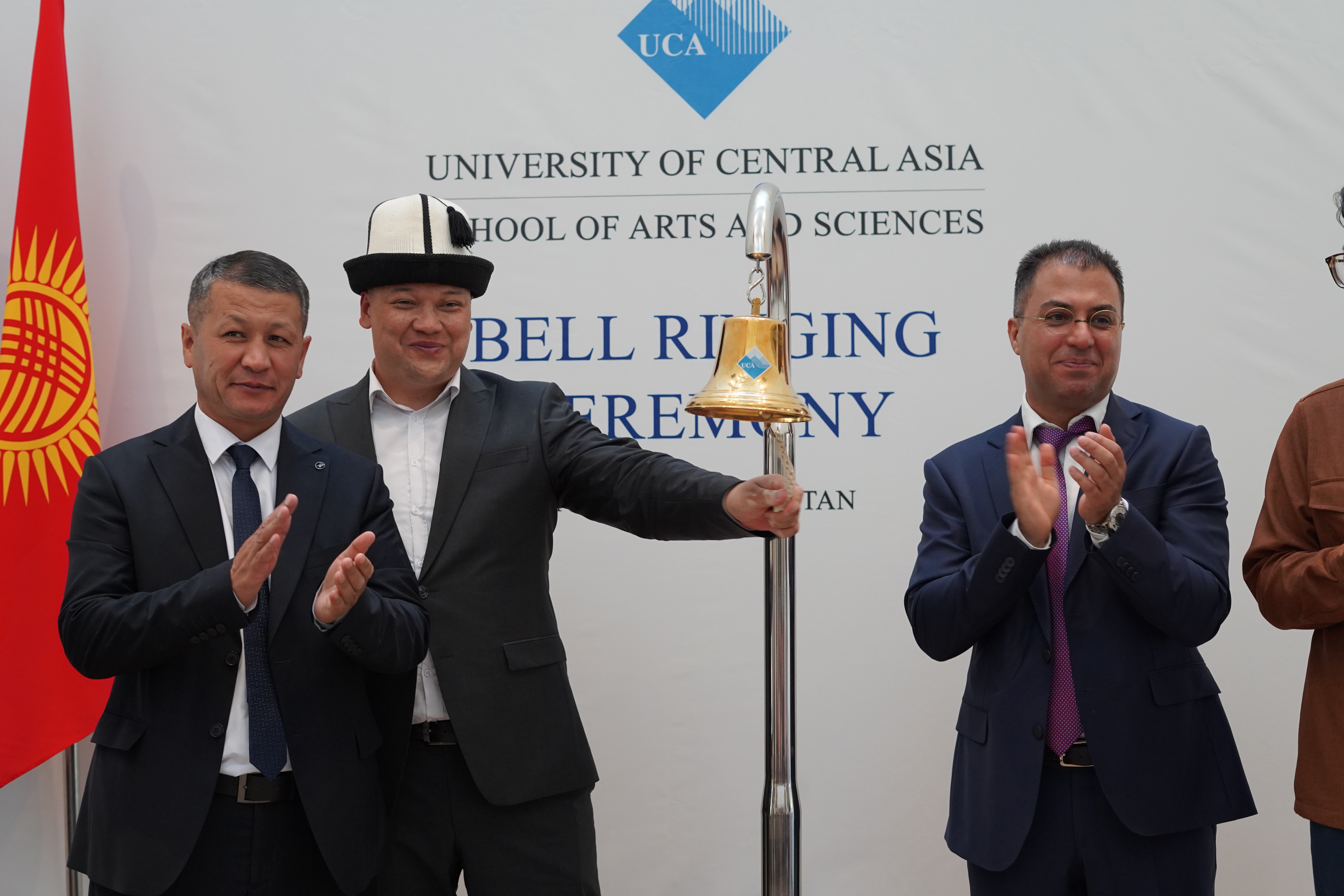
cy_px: 448
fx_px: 1867
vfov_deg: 27.0
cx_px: 672
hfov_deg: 39.6
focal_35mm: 50
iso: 2500
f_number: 4
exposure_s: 1/160
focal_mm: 50
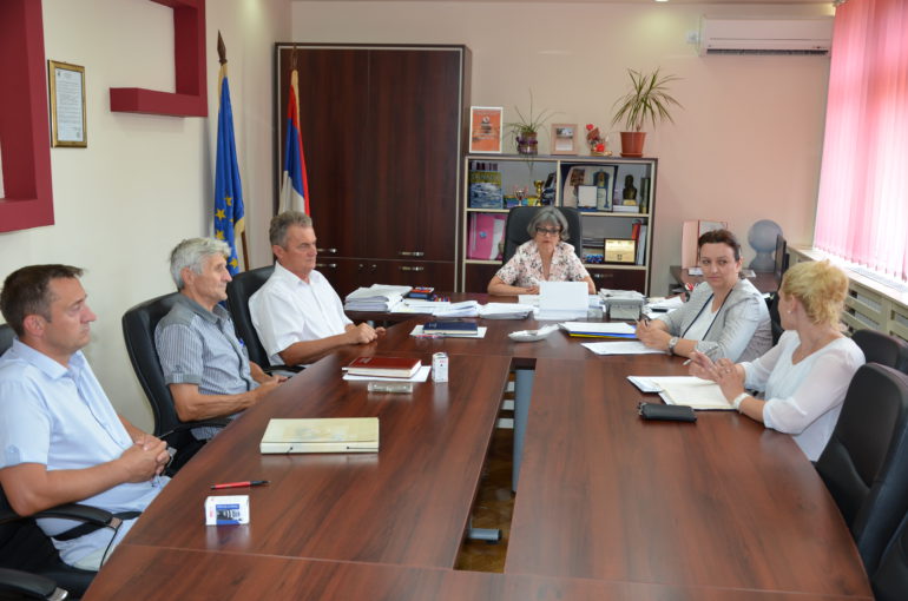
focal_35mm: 36
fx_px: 906
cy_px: 300
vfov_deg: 36.7
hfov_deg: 53.2
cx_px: 454
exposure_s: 1/60
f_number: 4
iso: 320
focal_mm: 24
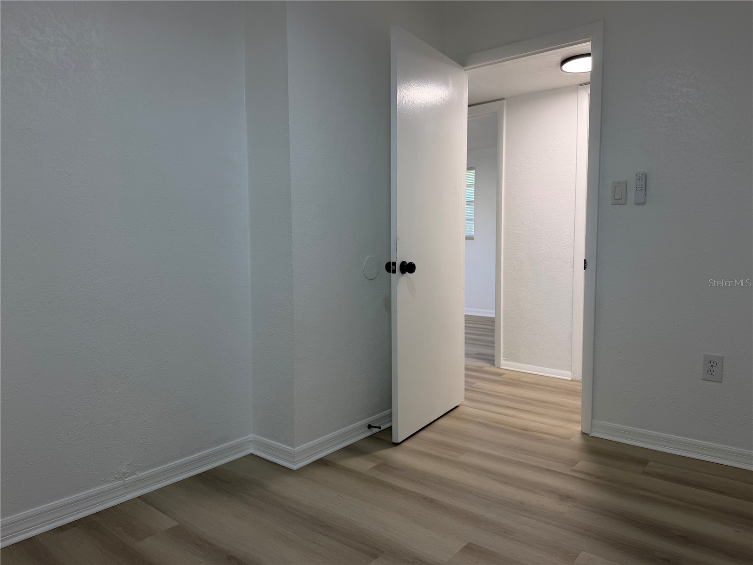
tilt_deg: -3.8
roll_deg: +1.2
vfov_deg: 56.8
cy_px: 282
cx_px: 376
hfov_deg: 71.6
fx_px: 522
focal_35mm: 24
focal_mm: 6.76
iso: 100
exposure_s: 1/120
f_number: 1.78
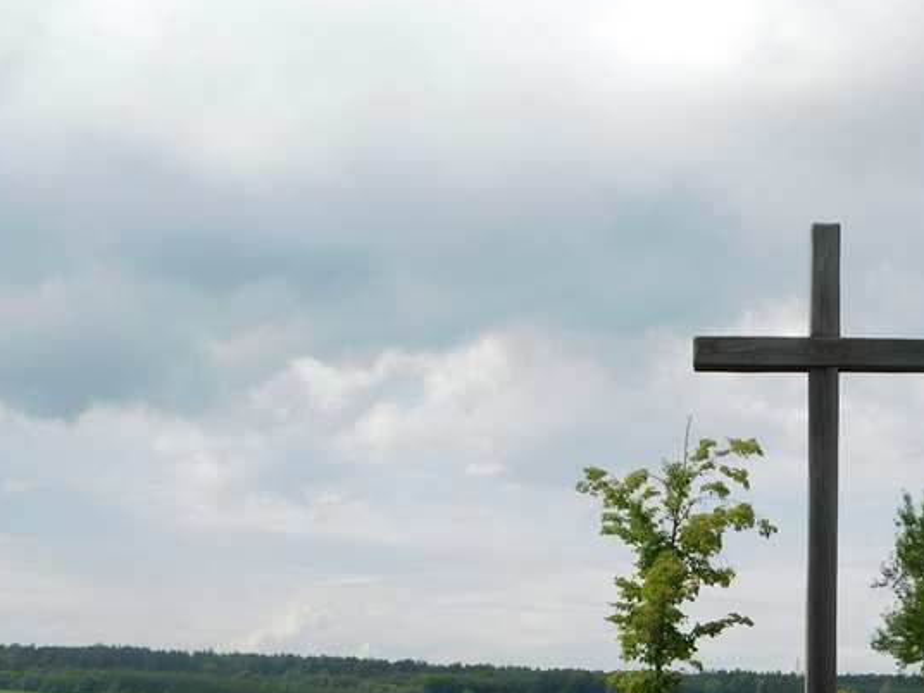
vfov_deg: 25.4
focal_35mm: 56
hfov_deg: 33.0
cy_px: 600
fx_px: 1495
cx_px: 790
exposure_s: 1/1250
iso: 125
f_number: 3.2
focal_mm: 5.3
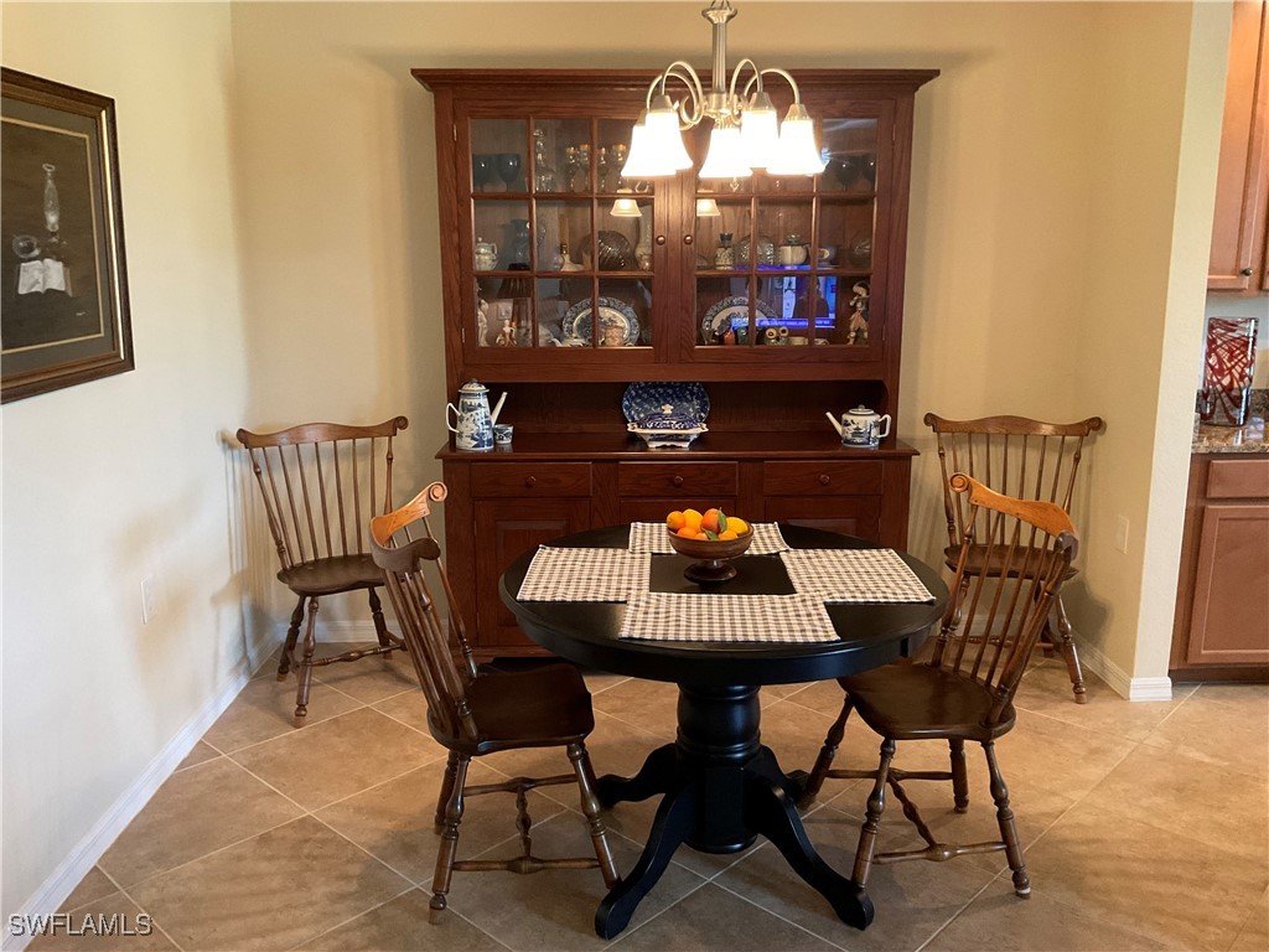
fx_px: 1063
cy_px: 476
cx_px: 634
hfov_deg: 61.7
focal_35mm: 29
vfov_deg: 48.2
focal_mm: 3
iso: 250
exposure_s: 1/60
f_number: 1.8
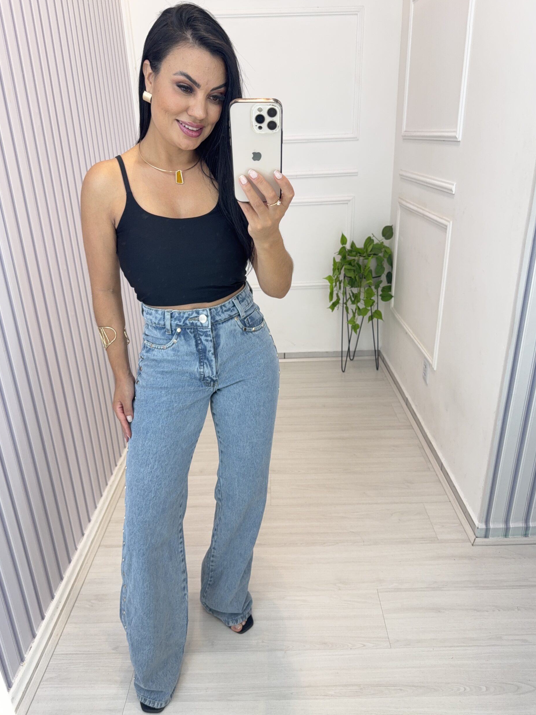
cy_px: 361
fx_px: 516
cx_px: 263
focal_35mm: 25
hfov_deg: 54.9
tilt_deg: -24.7
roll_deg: +0.3
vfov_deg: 69.4
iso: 64
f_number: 1.78
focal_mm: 6.76
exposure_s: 1/120
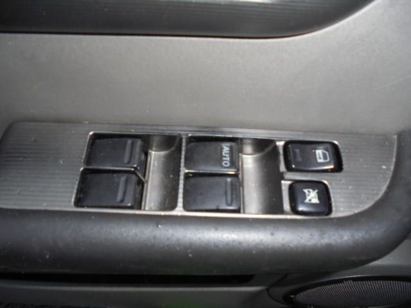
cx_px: 206
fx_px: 309
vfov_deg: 53.1
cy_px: 154
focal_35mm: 26
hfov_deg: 67.3
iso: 160
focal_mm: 4.6
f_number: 3.5
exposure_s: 1/30
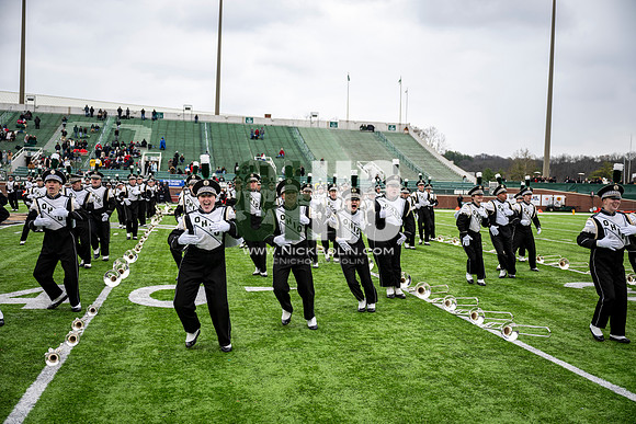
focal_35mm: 34
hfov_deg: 55.1
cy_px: 212
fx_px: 610
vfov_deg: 38.4
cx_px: 318
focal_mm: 34.5
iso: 100
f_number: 2.8
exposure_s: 1/500
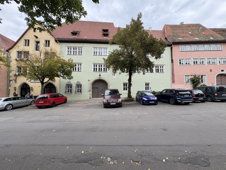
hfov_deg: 102.1
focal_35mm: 14
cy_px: 85
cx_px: 113
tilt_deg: +4.0
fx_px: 91
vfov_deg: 85.7
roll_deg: +0.3
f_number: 2.2
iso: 40
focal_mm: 2.22
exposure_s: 1/407
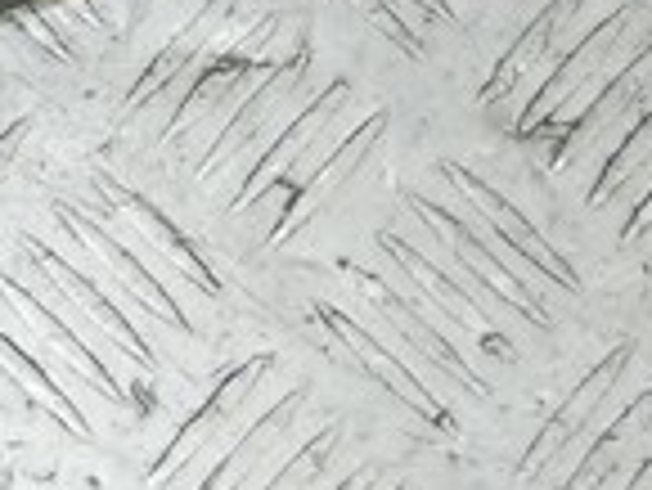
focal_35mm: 181
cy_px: -427
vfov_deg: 7.9
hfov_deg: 10.4
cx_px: -400
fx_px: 3412
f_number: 3.1
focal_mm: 6.72
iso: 200
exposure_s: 1/30
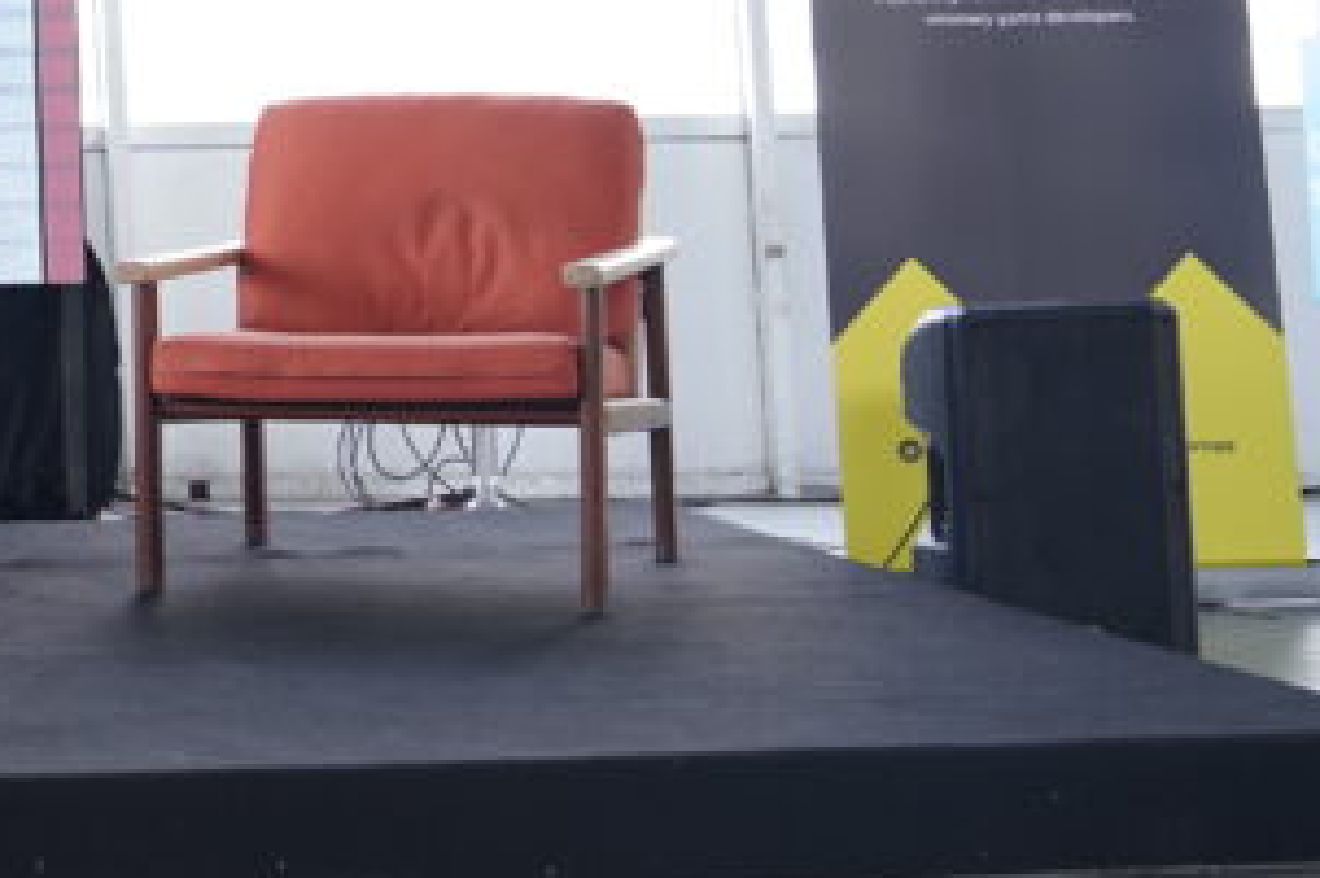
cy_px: -277
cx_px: -691
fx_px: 3481
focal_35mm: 95
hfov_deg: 18.8
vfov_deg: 13.8
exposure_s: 1/125
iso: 400
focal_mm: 28
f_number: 4
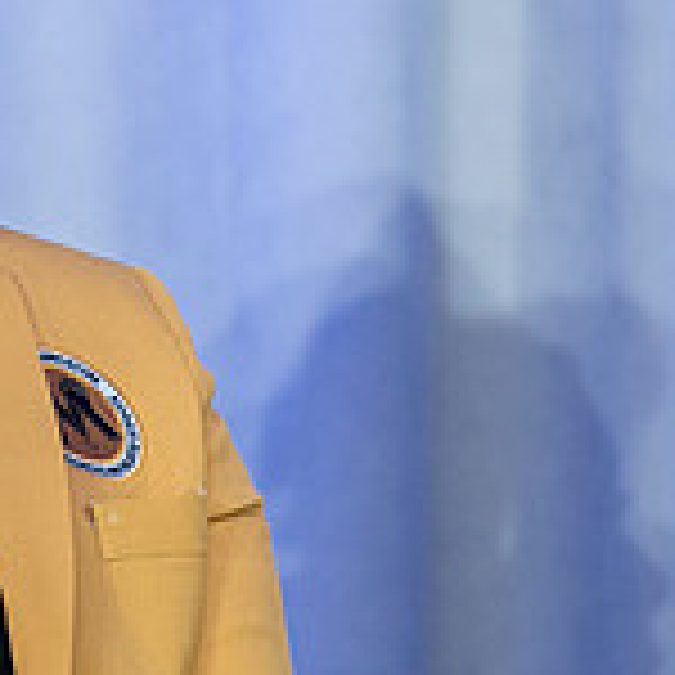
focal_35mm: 665
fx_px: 14671
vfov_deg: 2.6
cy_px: 290
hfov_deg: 2.6
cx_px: -216
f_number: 4
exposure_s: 1/200
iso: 1250
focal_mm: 200
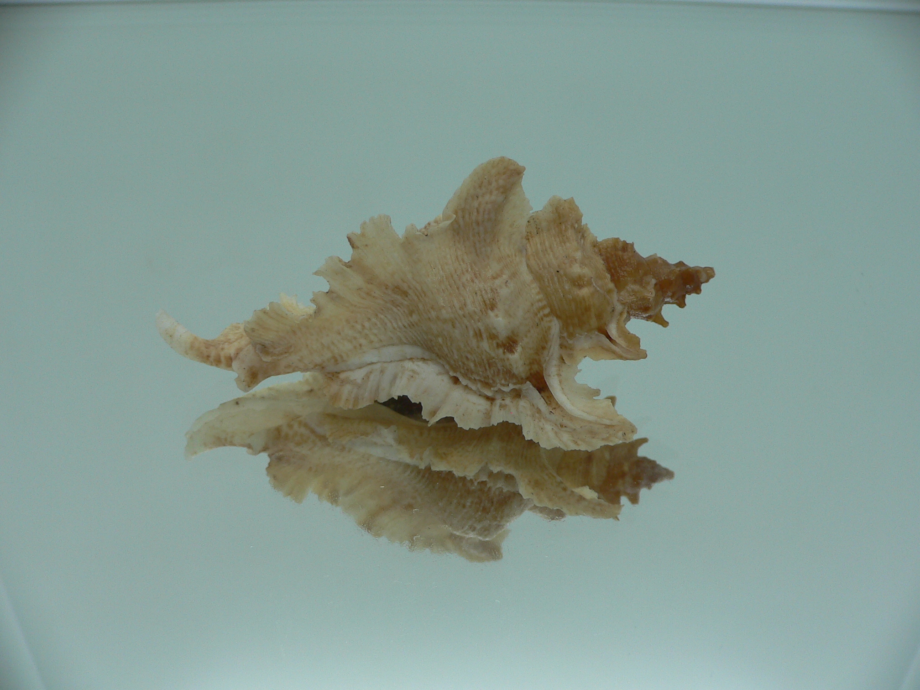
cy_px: 345
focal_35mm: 35
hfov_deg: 52.6
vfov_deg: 40.7
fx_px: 930
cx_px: 460
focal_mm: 4.6
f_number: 2.8
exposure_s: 1/60
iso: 80
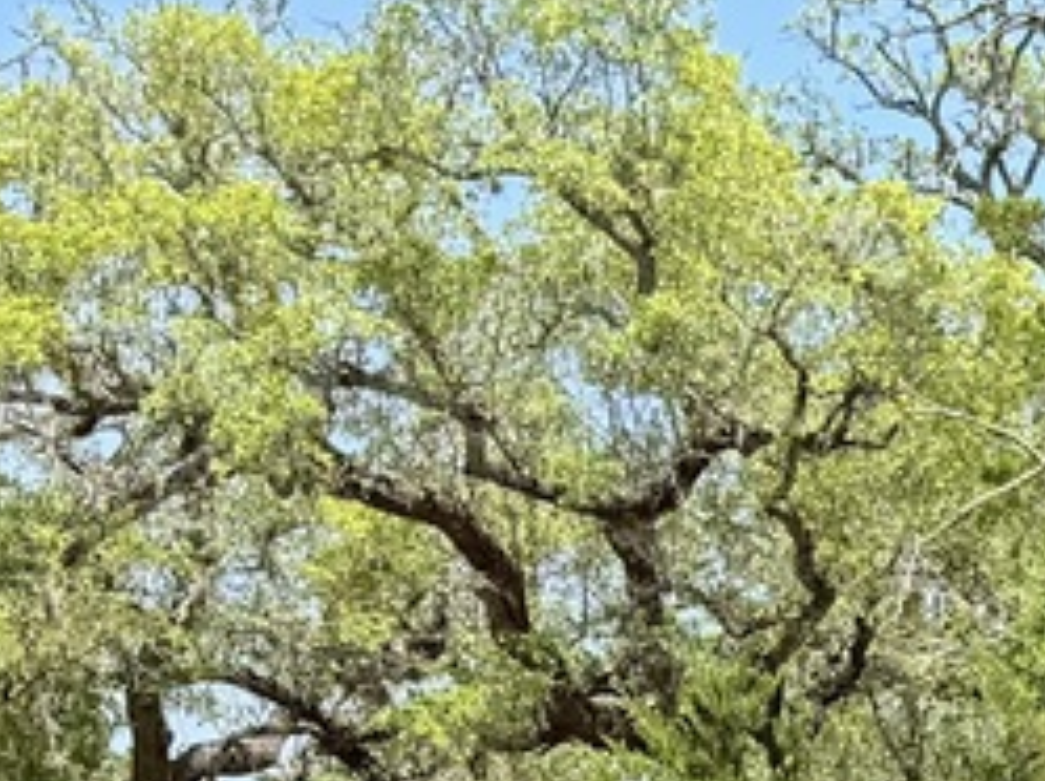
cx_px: 1309
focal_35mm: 139
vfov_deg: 10.0
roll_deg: +1.5
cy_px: 1499
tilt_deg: -3.5
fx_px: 4190
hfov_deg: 13.7
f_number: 1.78
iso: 80
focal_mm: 6.76
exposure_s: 1/3279
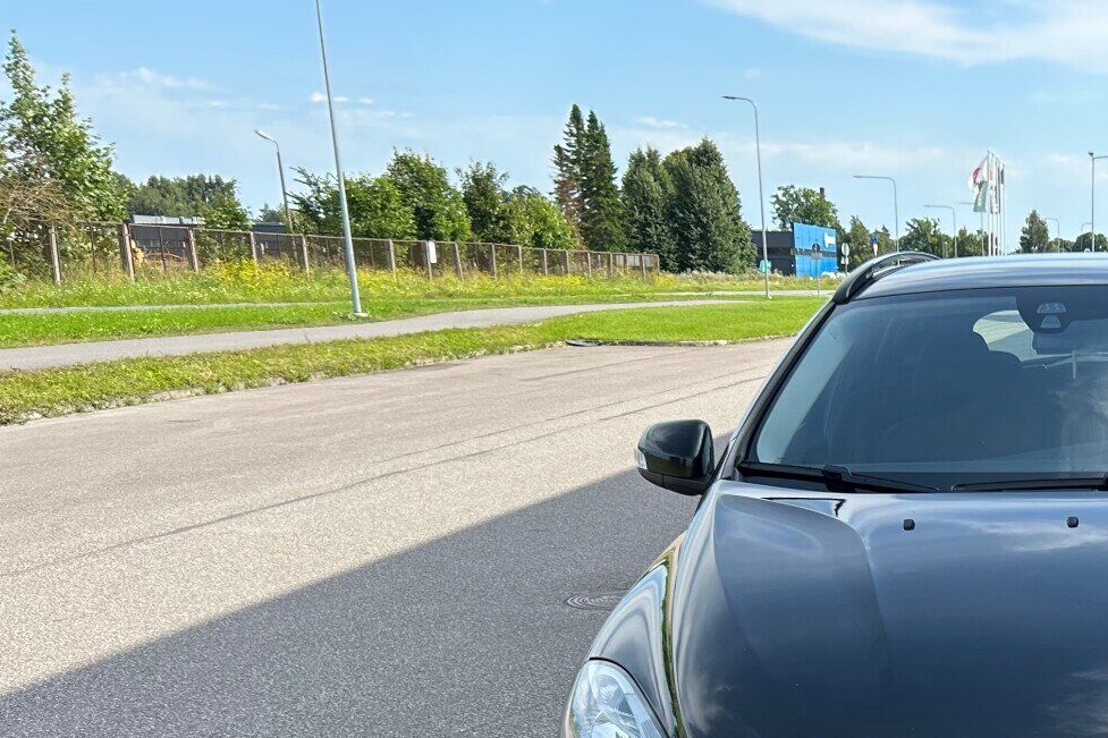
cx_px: 1096
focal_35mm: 54
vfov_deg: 23.8
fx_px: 1662
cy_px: 768
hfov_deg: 33.8
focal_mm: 5.7
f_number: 1.5
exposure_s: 1/1124
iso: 50
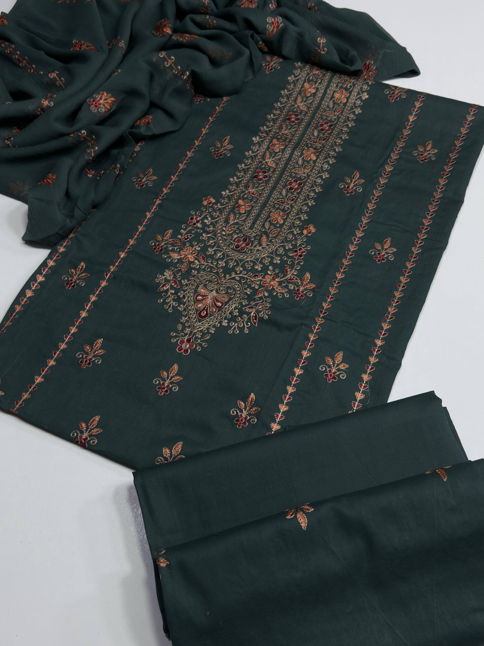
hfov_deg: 40.7
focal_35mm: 35
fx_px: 652
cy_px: 323
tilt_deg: -59.5
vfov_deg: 52.6
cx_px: 242
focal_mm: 6.76
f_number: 1.78
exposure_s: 1/862
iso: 100
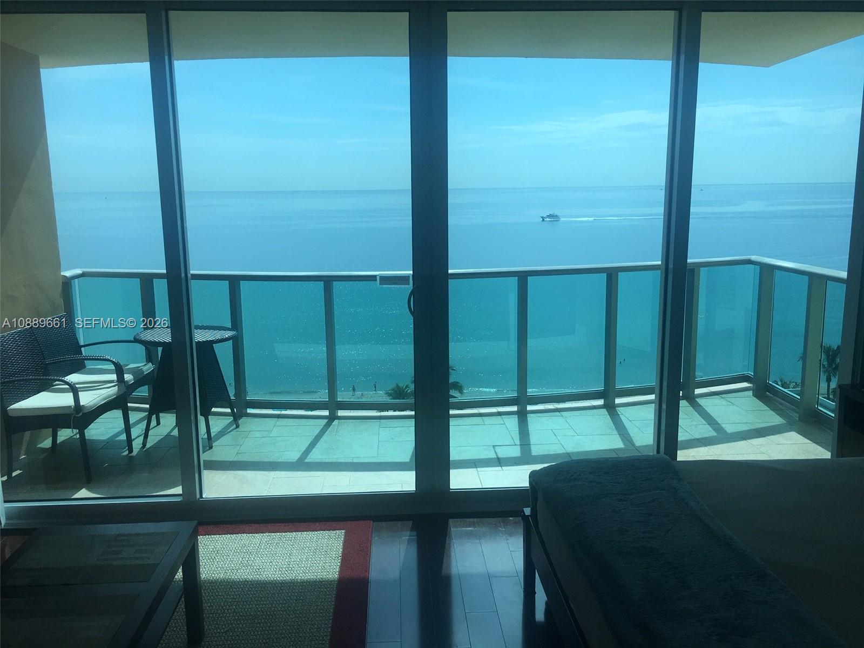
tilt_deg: -10.7
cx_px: 432
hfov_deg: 61.7
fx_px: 724
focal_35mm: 29
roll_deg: +1.1
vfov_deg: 48.2
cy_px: 324
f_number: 2.2
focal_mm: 4.15
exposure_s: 1/1282
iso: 25
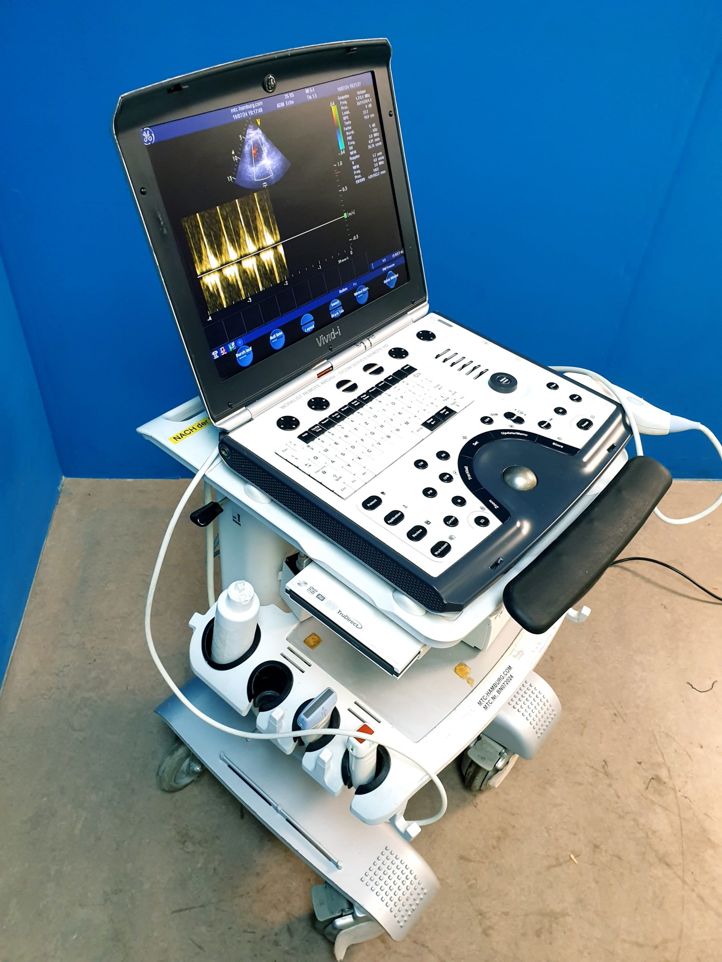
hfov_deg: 53.1
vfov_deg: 67.3
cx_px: 361
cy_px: 481
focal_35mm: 26
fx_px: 723
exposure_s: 1/50
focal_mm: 4.3
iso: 160
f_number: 2.4
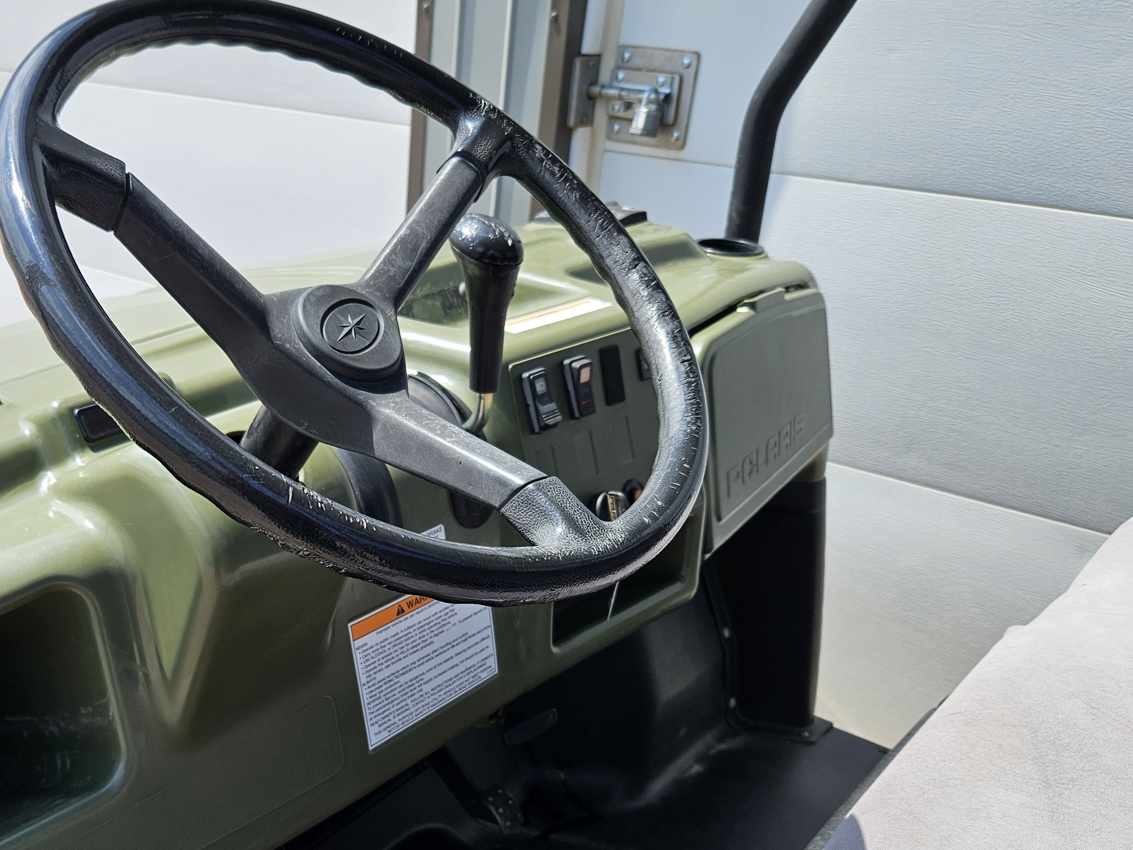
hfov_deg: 50.3
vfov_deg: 38.8
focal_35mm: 36
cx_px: 366
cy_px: 620
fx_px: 1178
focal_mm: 5.4
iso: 25
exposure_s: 1/1036
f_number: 1.8
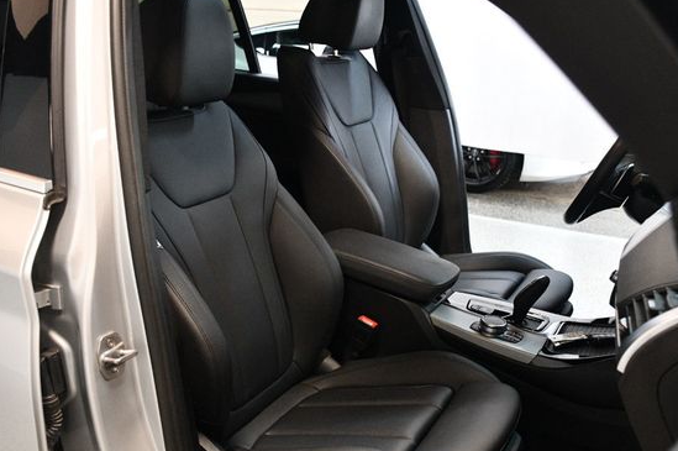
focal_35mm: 42
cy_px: 250
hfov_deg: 46.4
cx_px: 312
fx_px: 790
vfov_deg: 31.8
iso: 3200
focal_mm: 24
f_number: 3.8
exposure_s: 1/80
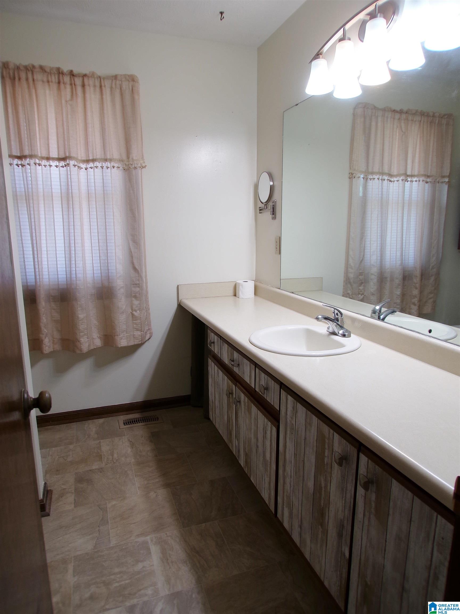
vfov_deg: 71.6
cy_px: 307
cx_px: 230
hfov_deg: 56.8
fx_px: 425
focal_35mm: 24
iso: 100
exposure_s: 1/70
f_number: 3
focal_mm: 4.3
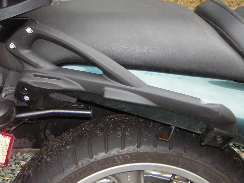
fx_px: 571
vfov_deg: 18.2
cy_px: 92
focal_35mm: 81
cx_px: 122
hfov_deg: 24.1
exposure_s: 1/60.1
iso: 82
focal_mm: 10.6
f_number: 4
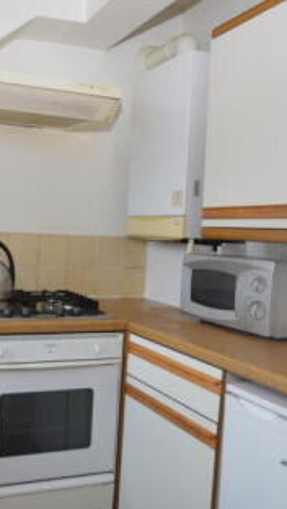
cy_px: 256
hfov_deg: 33.6
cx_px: 23
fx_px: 445
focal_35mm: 33
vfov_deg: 59.5
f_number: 3.5
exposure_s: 1/60
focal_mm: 10
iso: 400
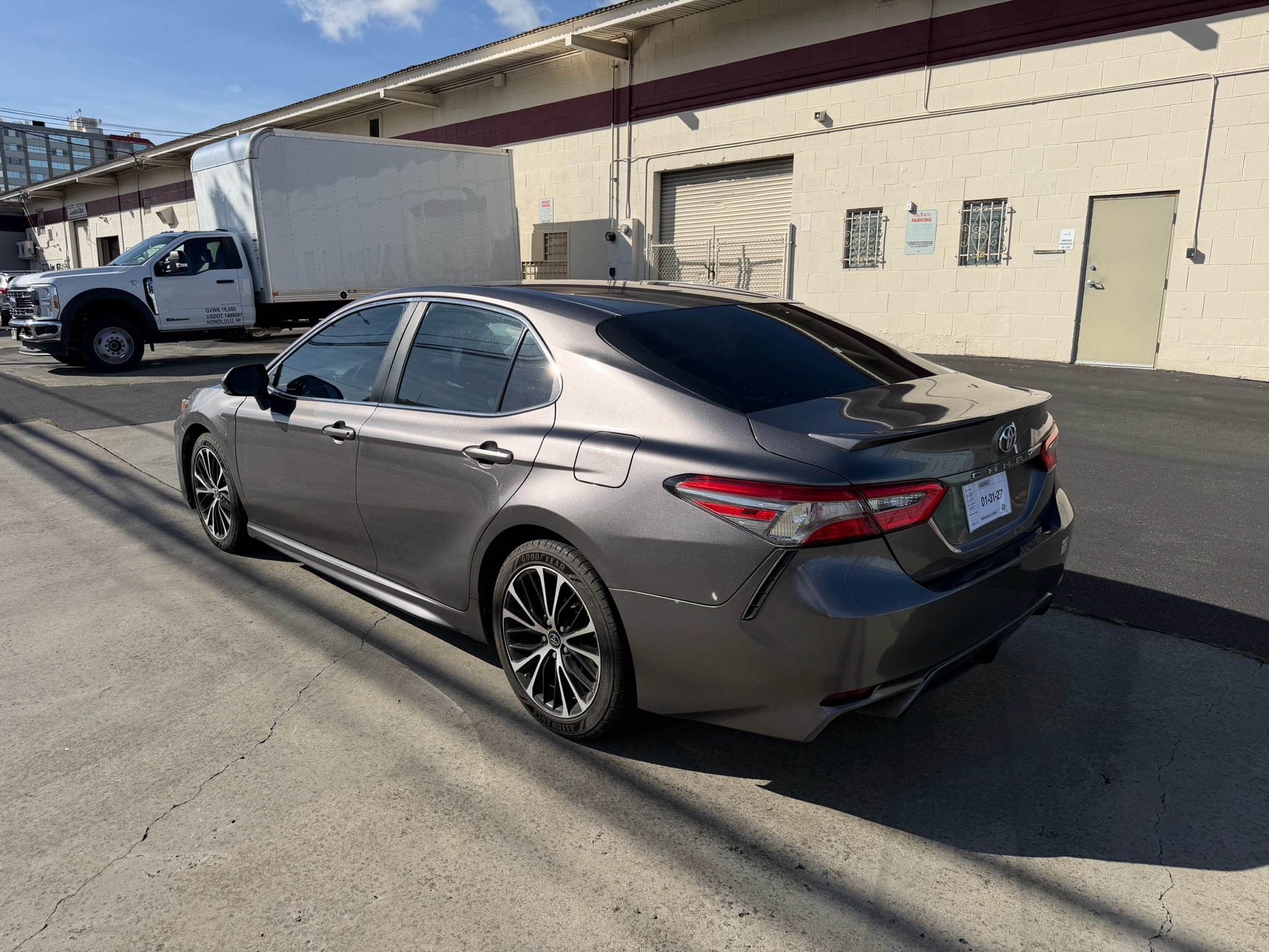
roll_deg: -0.5
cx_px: 634
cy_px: 476
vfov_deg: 56.8
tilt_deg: -9.7
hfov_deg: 71.6
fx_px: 880
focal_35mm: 24
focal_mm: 6.76
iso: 80
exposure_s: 1/6173
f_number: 1.78
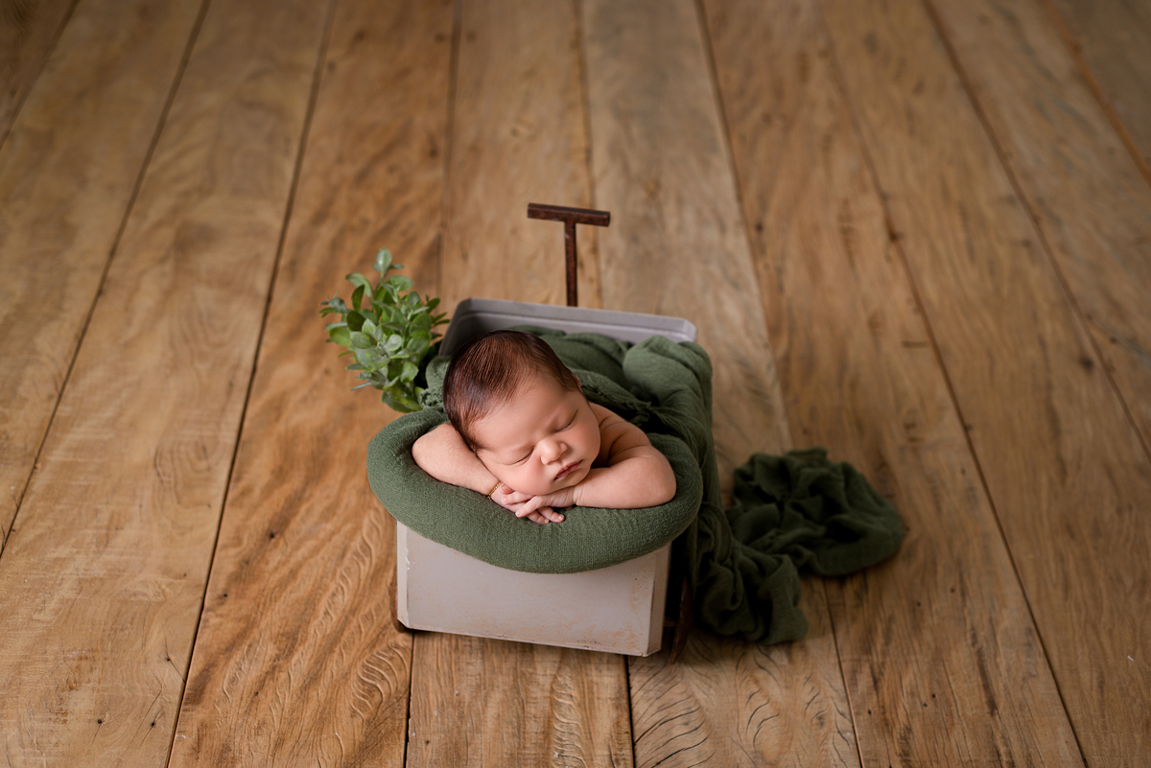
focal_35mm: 50
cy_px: 384
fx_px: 1599
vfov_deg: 27.0
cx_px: 576
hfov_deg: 39.6
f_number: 3.5
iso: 125
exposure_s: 1/160
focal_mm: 50
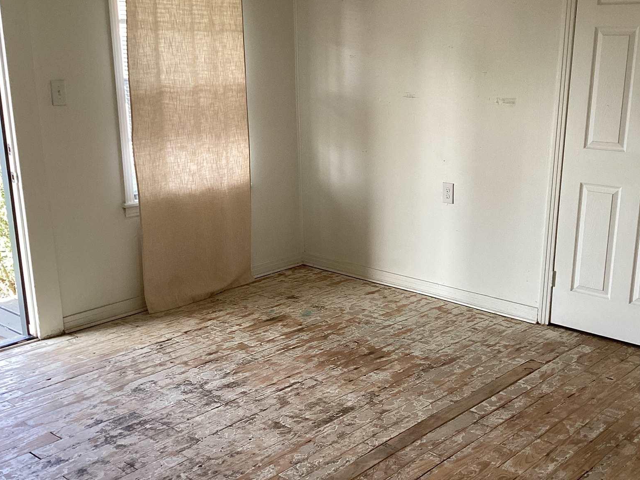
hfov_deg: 45.7
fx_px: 758
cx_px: 361
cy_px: 256
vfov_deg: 35.1
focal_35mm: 41
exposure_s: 1/120
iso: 100
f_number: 2.4
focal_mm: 3.3
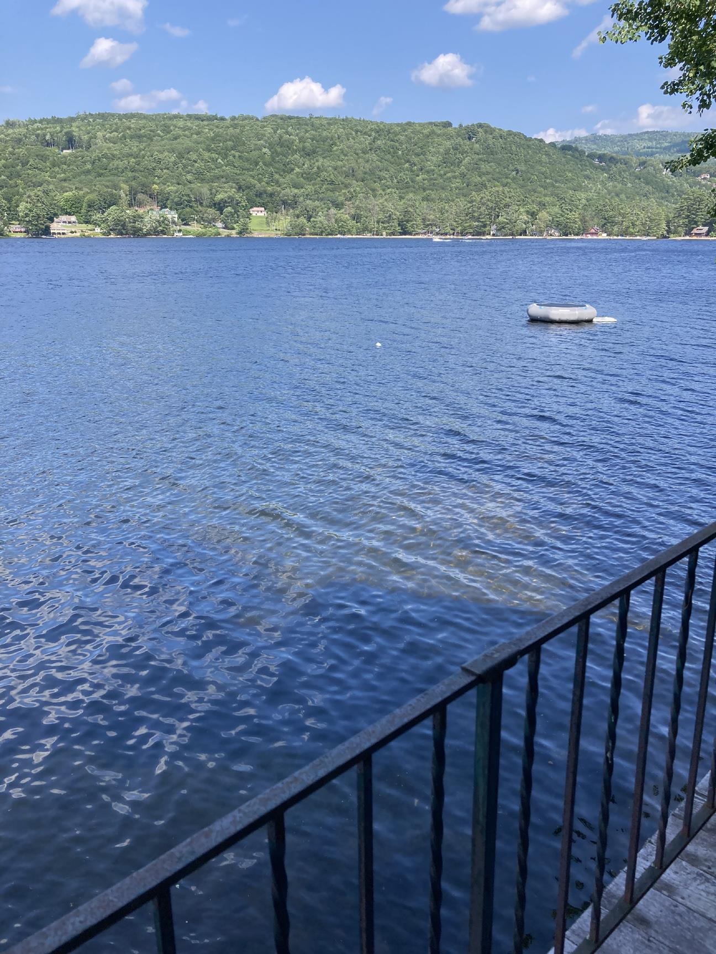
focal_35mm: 28
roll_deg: +0.5
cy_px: 477
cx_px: 358
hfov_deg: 49.7
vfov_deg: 63.4
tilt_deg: -16.1
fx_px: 772
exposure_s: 1/685
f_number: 1.8
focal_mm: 3.99
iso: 20
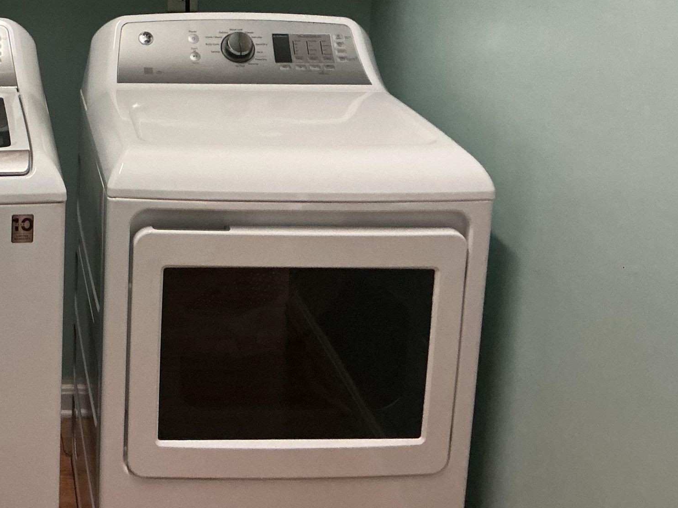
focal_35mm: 60
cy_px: 29
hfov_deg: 30.4
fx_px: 1175
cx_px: 33
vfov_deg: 23.6
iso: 250
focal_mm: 3
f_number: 1.8
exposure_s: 1/60
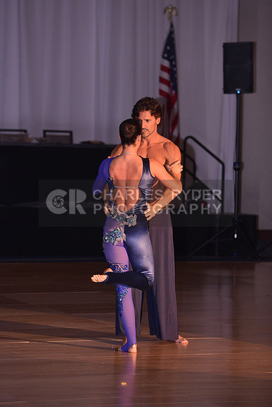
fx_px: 2152
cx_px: 136
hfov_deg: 7.2
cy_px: 204
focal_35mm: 190
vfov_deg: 10.8
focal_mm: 190
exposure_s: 1/250
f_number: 5.6
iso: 1600
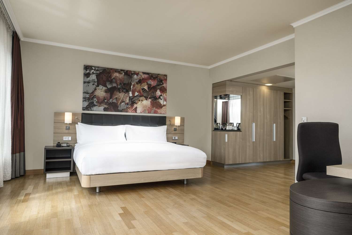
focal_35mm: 24
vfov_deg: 53.1
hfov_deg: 73.7
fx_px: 235
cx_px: 176
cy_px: 118
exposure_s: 1/25
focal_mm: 24
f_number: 11
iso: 320
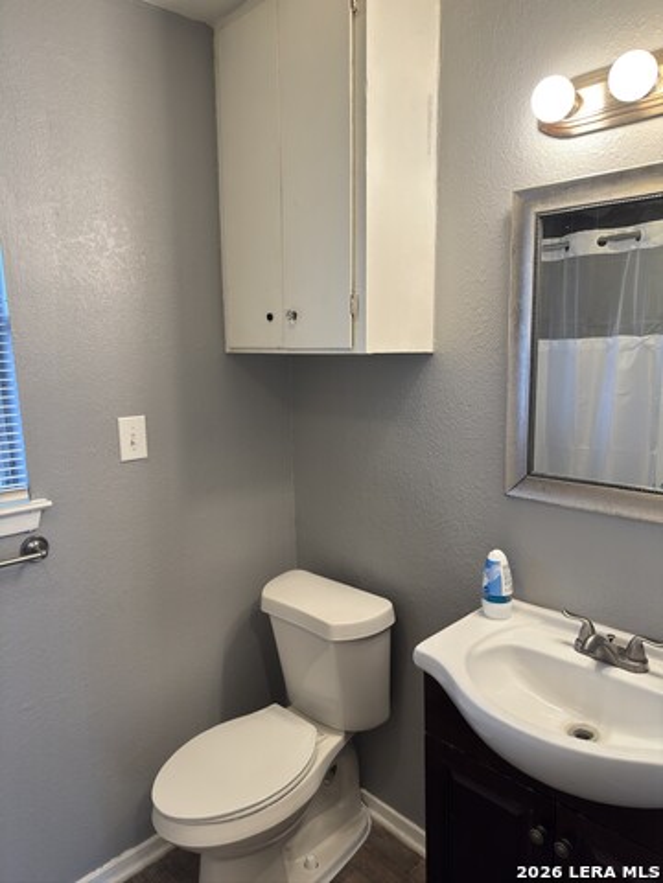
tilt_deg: -10.8
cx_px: 332
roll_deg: +3.1
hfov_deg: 56.8
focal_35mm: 24
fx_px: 613
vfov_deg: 71.6
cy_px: 442
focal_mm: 6.76
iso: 80
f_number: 1.78
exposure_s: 1/60
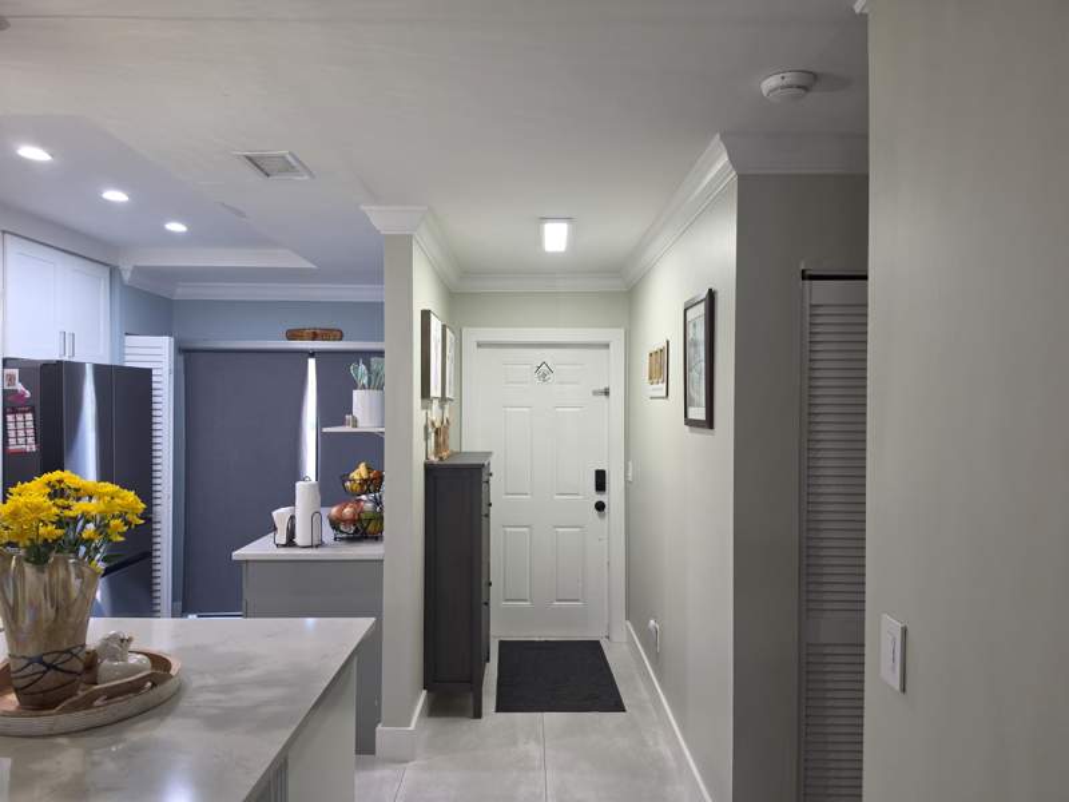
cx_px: 534
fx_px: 710
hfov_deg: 73.9
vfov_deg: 58.9
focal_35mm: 23
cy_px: 401
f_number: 1.4
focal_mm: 6.5
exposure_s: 1/120
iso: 200
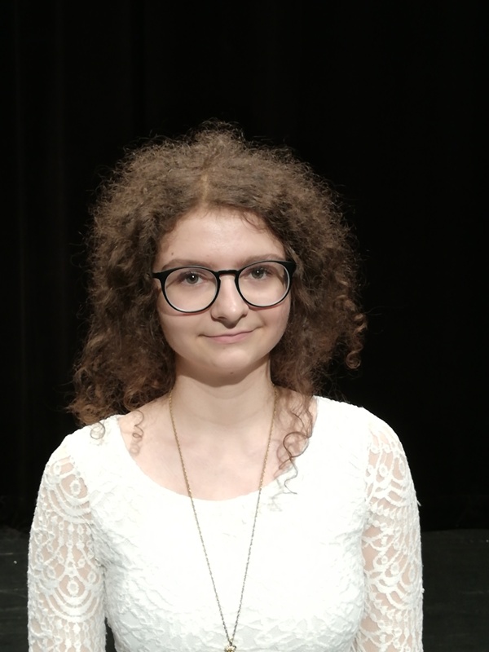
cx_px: 244
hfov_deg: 27.0
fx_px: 1017
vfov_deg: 35.5
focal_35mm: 54
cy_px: 326
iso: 320
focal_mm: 3.81
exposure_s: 1/33.3
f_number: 2.2
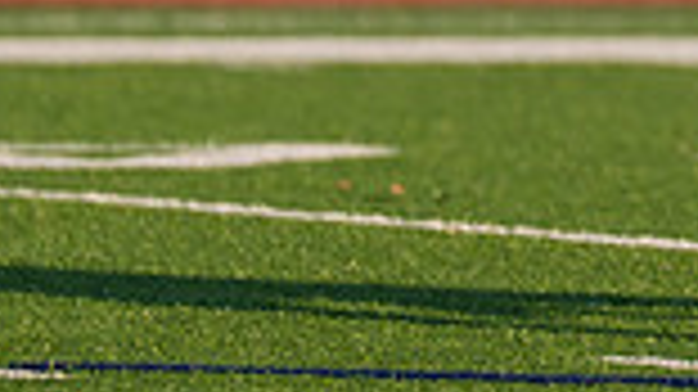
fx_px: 30708
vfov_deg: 0.7
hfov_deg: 1.3
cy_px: -413
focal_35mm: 1660
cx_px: 1012
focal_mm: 200
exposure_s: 1/2000
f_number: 2.8
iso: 100
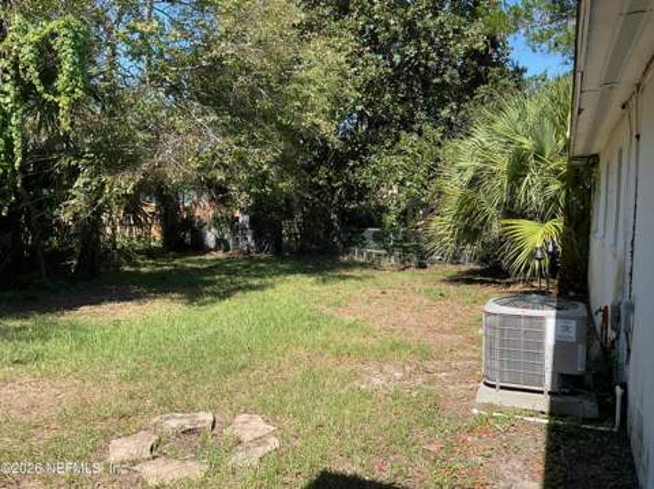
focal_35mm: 29
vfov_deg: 48.2
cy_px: 244
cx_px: 327
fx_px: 547
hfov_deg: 61.7
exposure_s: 1/749
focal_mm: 3
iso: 16
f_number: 1.8
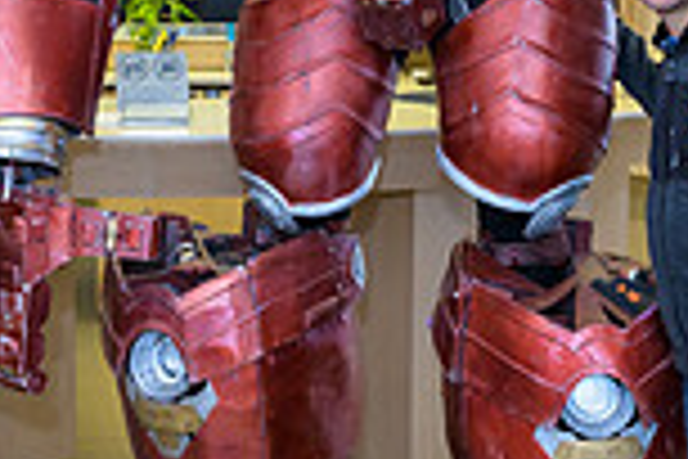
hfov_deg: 22.4
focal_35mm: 91
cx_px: 319
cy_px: 119
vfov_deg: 15.0
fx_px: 1739
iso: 800
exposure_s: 1/125
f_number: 3.2
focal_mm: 24
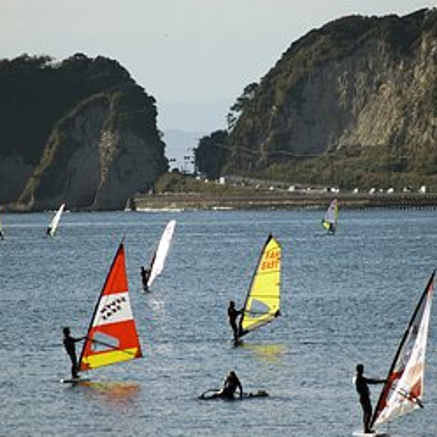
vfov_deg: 3.3
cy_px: 220
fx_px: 7498
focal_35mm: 525
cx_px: 240
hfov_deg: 3.3
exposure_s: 1/1000
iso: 100
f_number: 7.1
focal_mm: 200
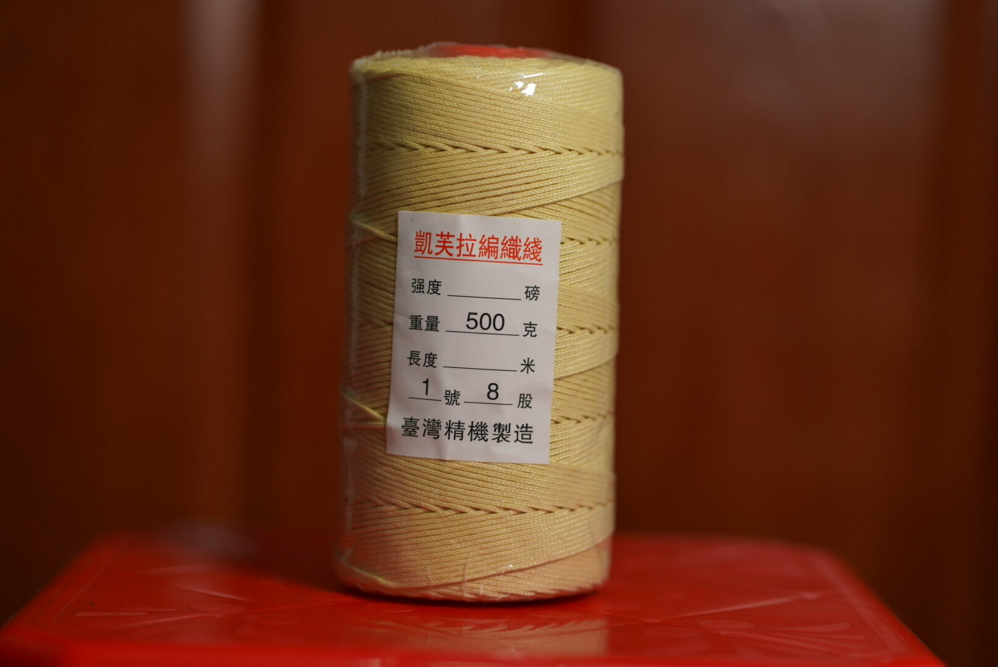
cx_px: 499
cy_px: 334
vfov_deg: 16.1
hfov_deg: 23.9
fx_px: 2358
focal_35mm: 85
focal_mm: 85
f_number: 2.8
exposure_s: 1/320
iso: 400
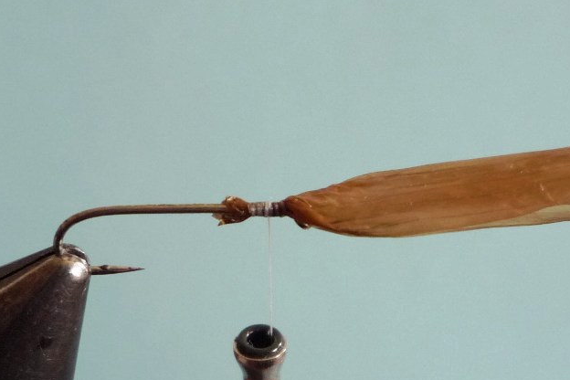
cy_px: 203
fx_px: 507
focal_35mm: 32
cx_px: 283
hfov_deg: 58.7
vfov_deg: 41.1
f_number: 3.3
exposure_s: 1/30
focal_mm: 5.2
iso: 250
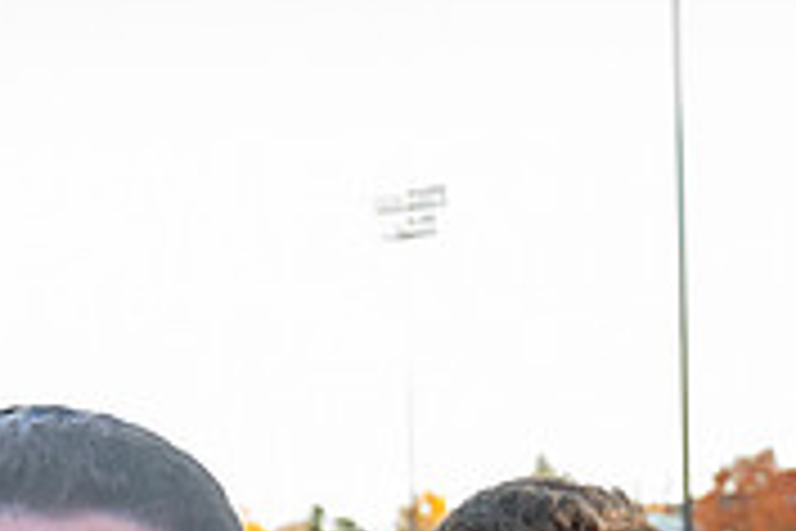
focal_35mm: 118
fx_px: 2609
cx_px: 63
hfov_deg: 17.1
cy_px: 864
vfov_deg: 11.0
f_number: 4
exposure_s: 1/2000
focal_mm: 36
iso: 4000
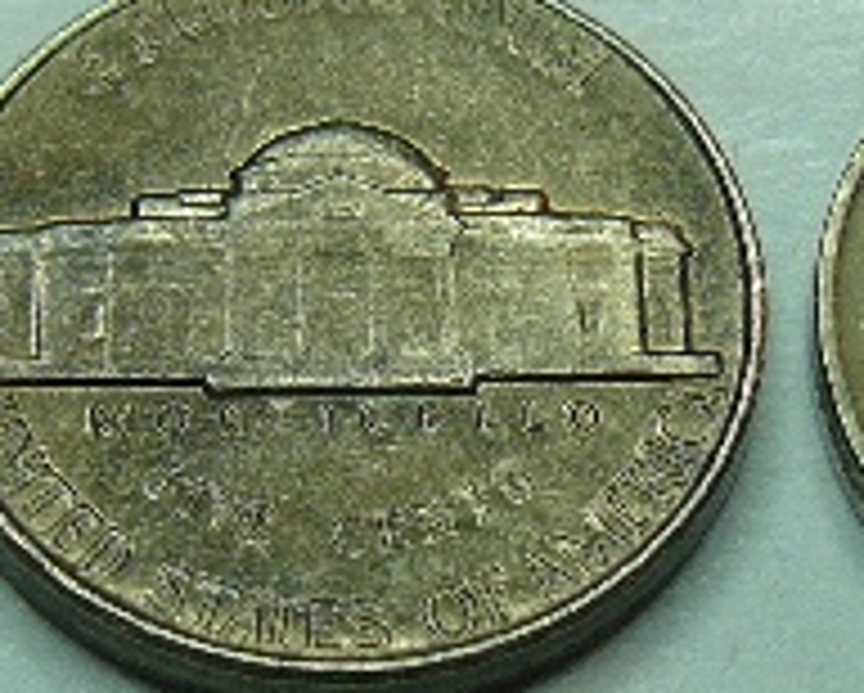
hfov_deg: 12.3
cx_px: 378
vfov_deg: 9.9
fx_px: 3993
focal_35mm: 156
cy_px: 378
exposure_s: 1/100
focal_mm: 6
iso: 100
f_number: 3.2
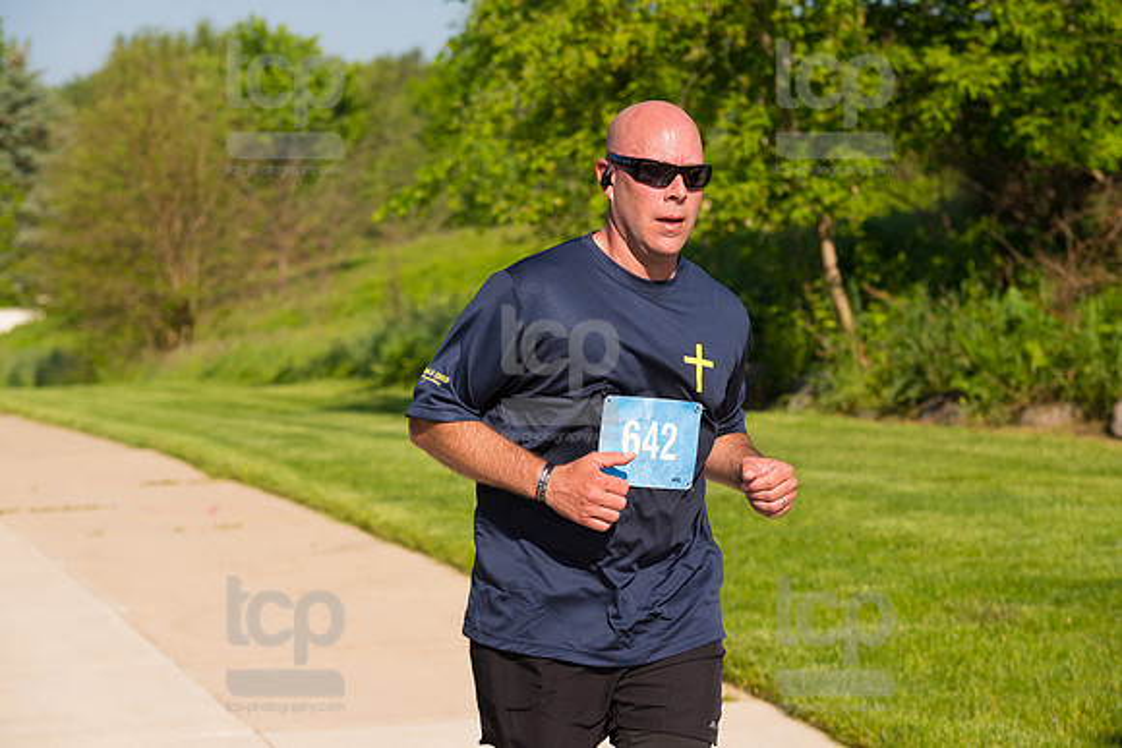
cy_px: 374
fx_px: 3117
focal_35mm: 100
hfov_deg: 20.4
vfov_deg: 13.7
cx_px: 561
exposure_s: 1/2000
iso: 400
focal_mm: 100
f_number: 5.6
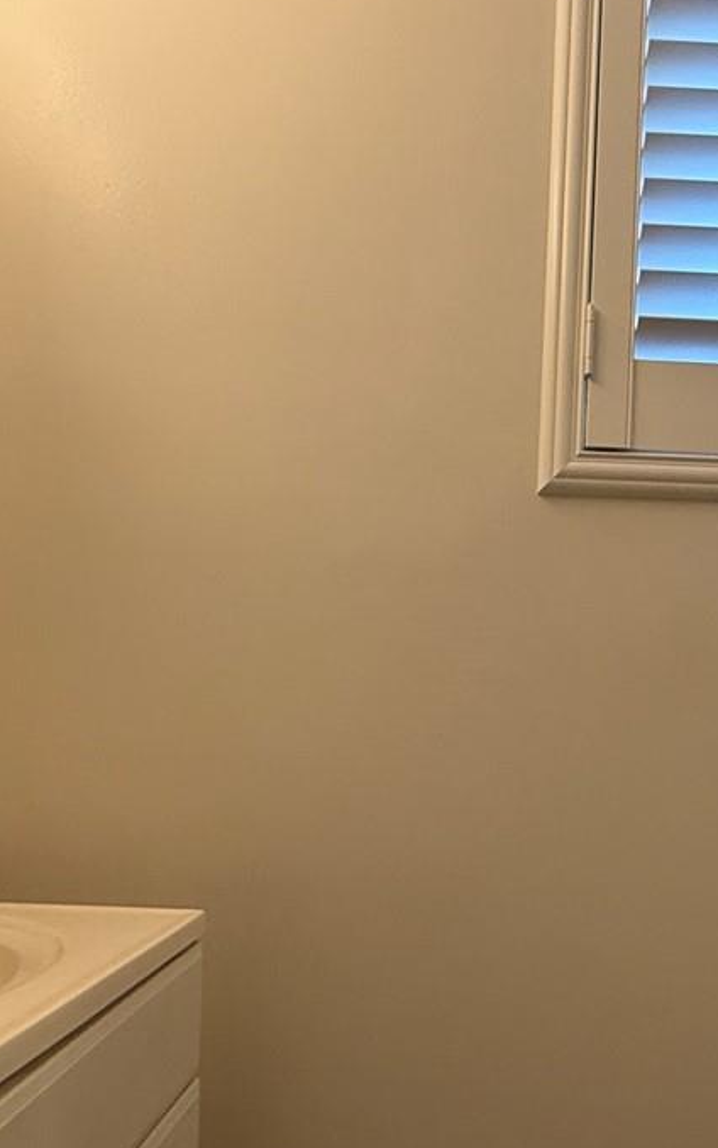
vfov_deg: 54.4
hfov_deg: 35.9
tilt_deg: -0.2
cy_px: 747
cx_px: 486
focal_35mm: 35
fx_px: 1095
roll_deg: -2.3
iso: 320
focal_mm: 2.22
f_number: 2.2
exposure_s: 1/120
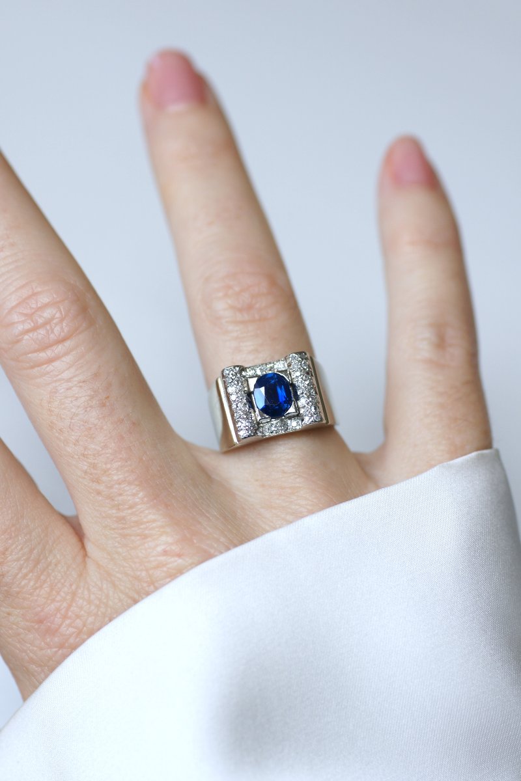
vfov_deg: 19.5
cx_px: 260
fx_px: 2279
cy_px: 390
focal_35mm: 105
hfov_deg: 13.0
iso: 200
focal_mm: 70
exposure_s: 1/125
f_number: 4
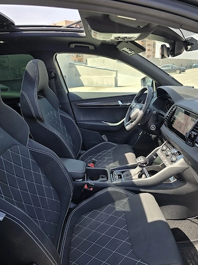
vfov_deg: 73.9
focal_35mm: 23
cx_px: 99
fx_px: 175
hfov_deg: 58.9
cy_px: 132
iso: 16
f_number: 1.7
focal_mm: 6.3
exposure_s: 1/182
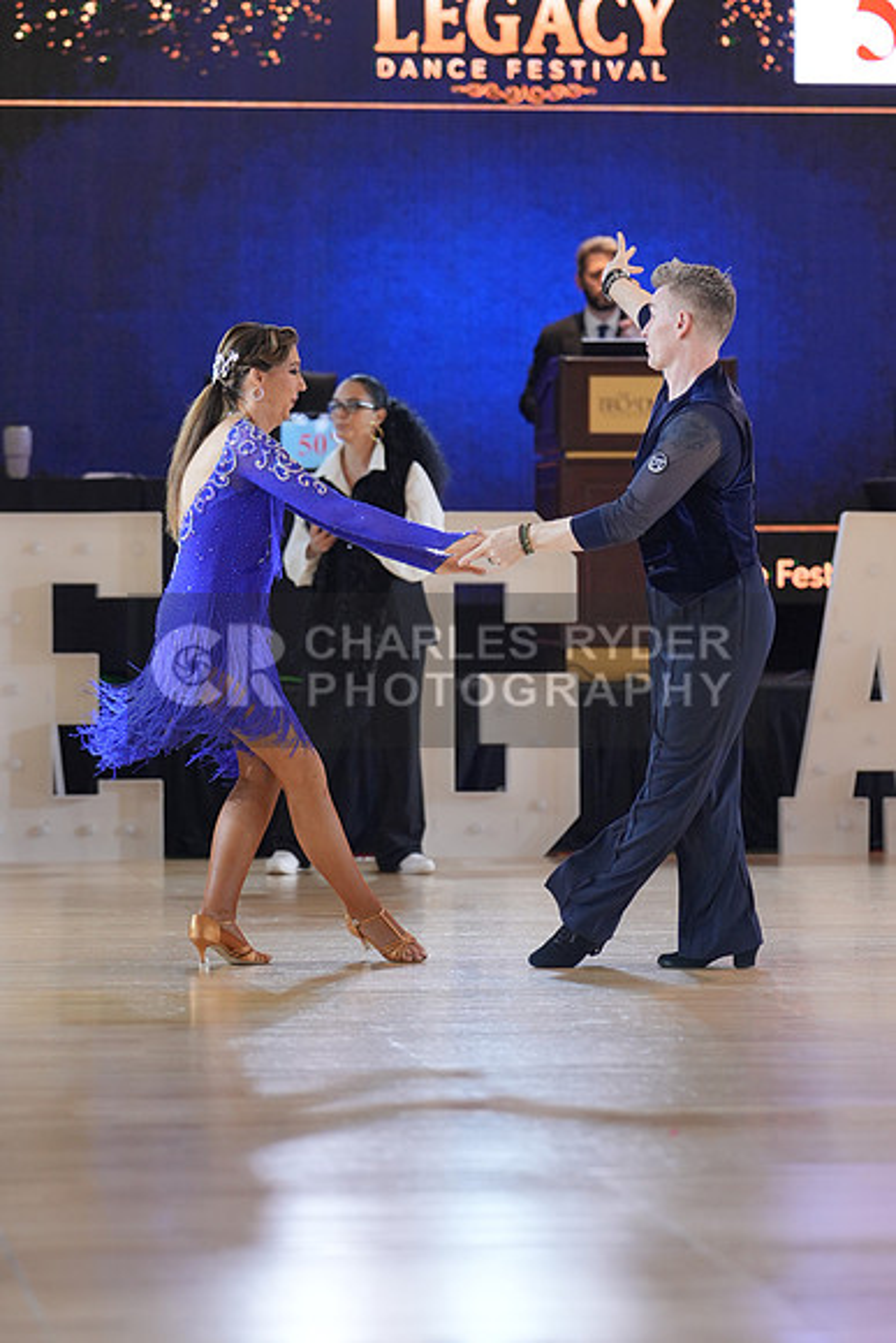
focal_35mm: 141
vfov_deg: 14.5
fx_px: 5260
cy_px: 672
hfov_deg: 9.7
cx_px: 448
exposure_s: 1/500
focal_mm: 94
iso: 1000
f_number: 2
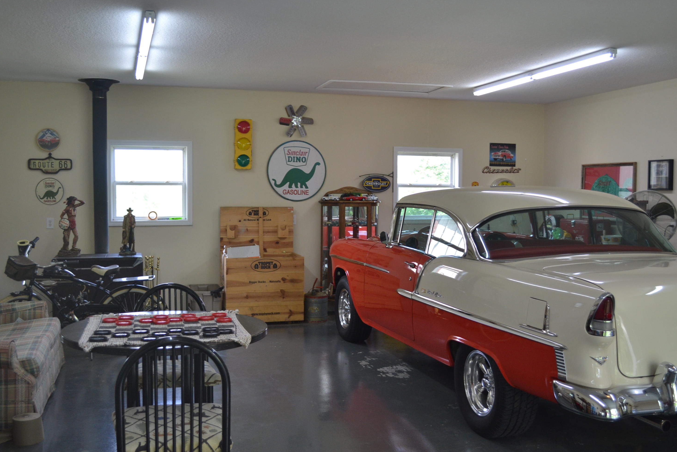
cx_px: 347
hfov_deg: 51.9
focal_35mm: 37
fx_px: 696
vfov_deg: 35.9
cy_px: 231
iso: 400
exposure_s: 1/100
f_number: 5
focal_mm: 24
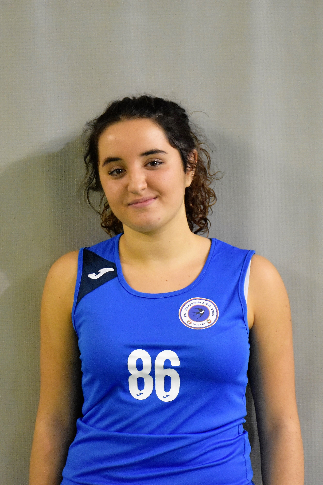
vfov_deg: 26.0
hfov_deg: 17.5
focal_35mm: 78
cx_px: 162
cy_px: 242
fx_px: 1050
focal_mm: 52
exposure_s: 1/60
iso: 2800
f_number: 4.8
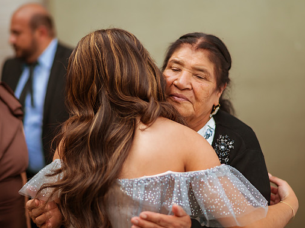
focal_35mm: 64
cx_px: 156
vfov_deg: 22.9
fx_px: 564
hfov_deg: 30.3
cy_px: 114
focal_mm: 58
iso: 50
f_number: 1.4
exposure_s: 1/8000
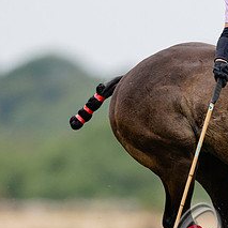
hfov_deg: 1.0
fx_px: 12832
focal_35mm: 1722
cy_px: 142
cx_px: 170
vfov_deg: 1.0
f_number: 4
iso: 800
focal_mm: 500
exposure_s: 1/800
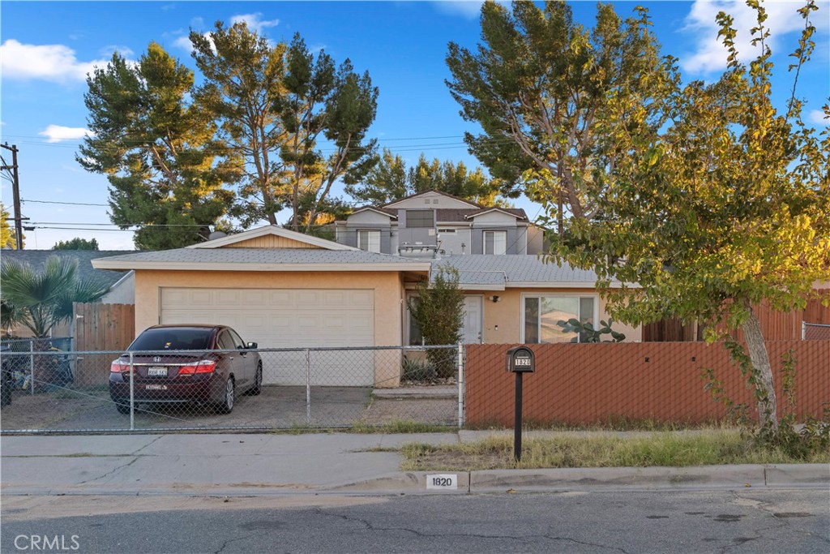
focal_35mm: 36
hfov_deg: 53.1
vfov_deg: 36.9
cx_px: 415
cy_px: 277
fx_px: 830
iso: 400
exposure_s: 1/30
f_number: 9
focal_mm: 36
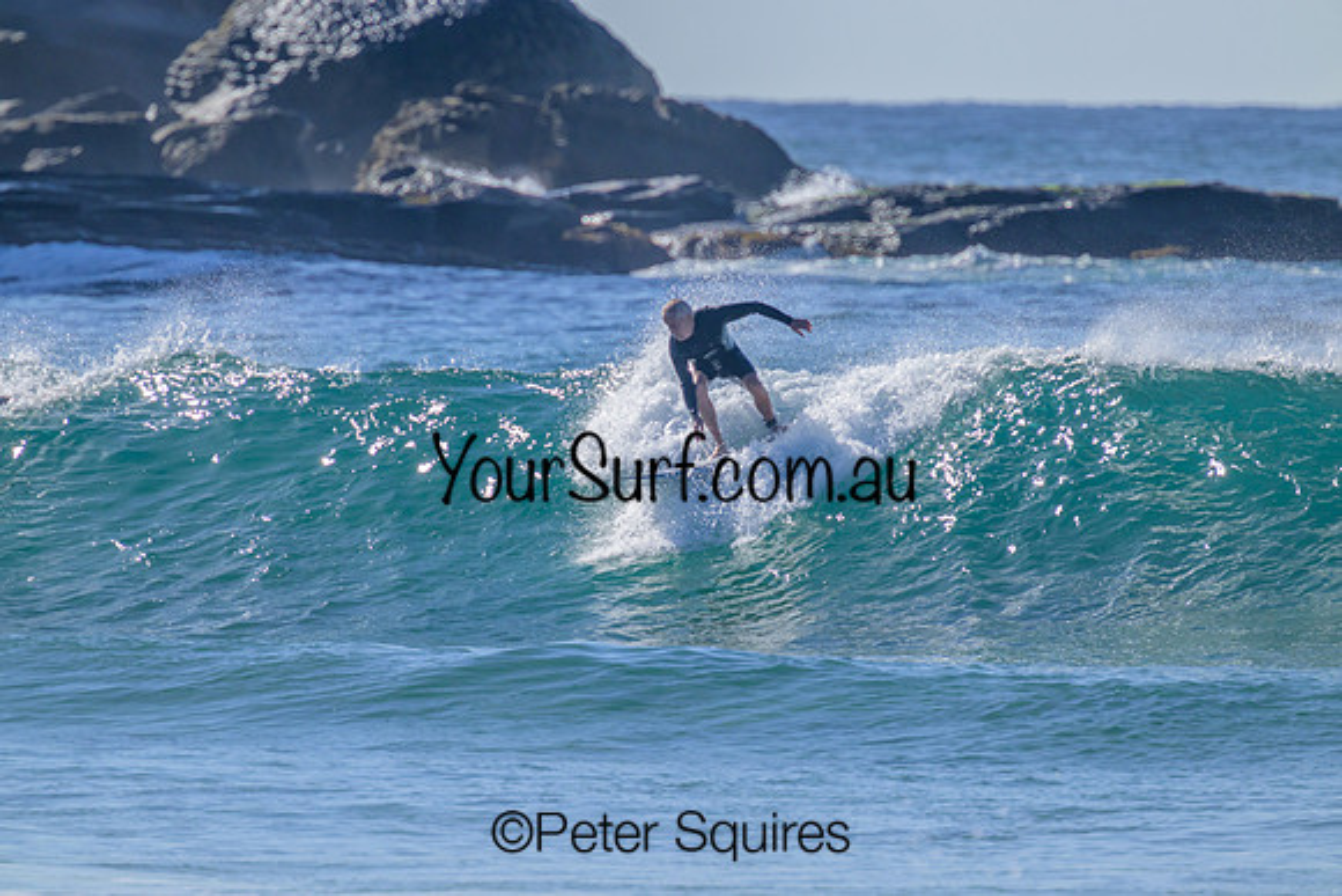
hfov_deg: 2.6
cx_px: 671
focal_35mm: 800
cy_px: 448
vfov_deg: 1.7
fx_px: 29828
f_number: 11
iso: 720
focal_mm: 800
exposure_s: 1/2000
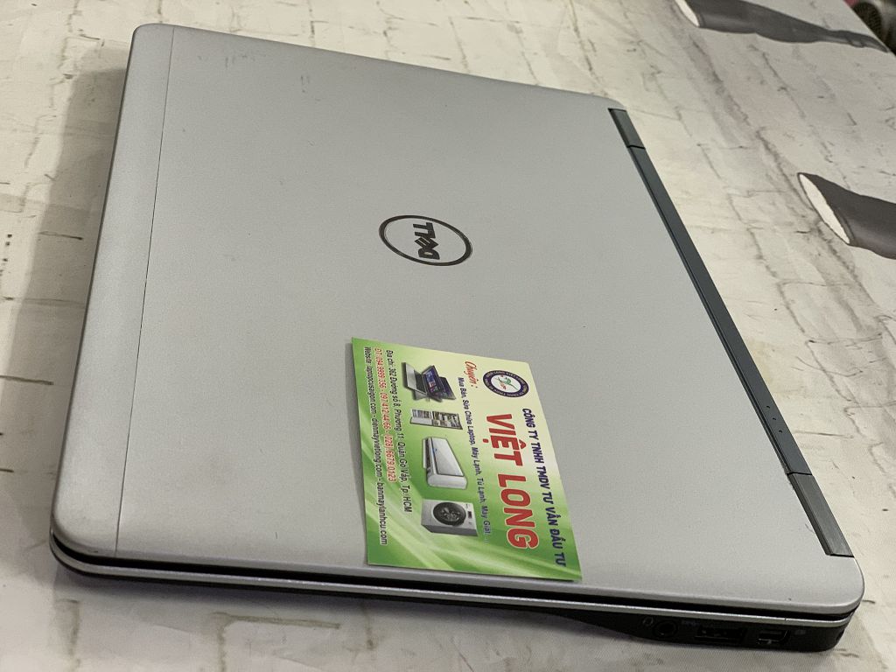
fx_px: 1346
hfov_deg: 36.8
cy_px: 336
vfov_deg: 28.0
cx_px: 448
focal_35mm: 52
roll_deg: -15.9
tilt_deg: -31.7
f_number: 2.4
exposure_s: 1/50
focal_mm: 6
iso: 160
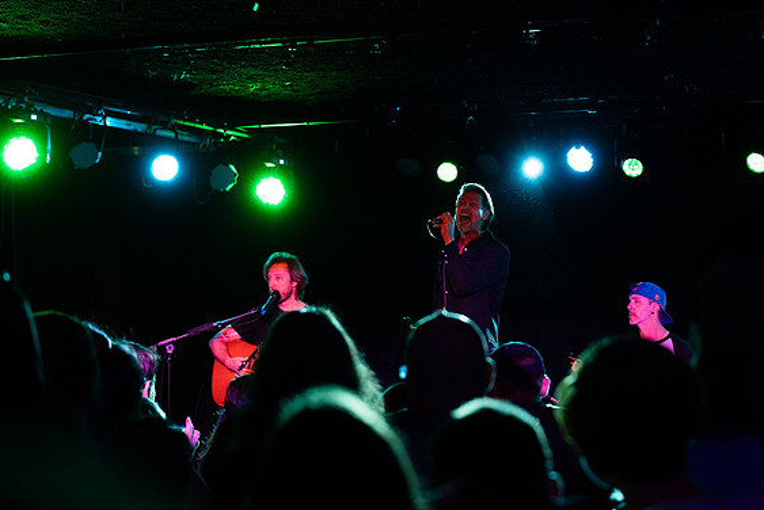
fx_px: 1762
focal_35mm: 83
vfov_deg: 16.5
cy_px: 233
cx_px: 435
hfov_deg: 24.4
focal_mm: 70
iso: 3200
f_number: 3.5
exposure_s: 1/400
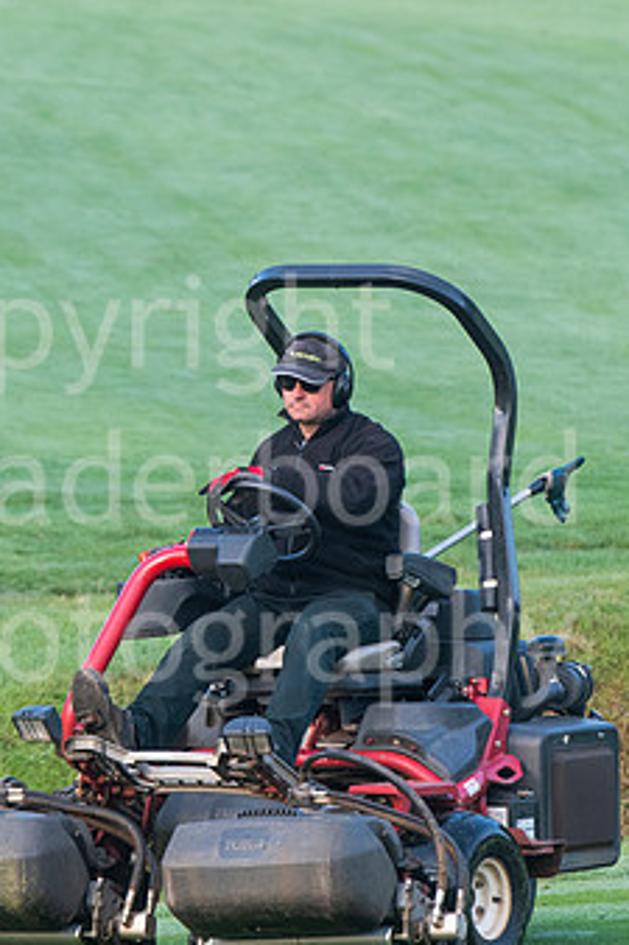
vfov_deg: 4.0
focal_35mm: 515
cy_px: 505
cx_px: 221
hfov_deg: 2.7
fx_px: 13510
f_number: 4.5
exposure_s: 1/640
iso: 800
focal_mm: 200
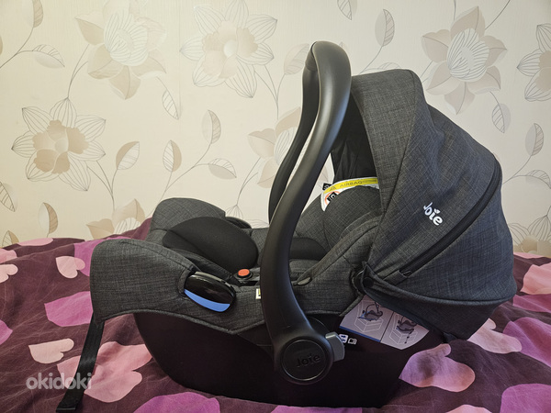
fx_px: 366
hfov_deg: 73.9
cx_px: 276
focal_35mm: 23
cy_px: 206
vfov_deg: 58.9
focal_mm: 5.4
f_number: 1.8
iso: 640
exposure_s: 1/100
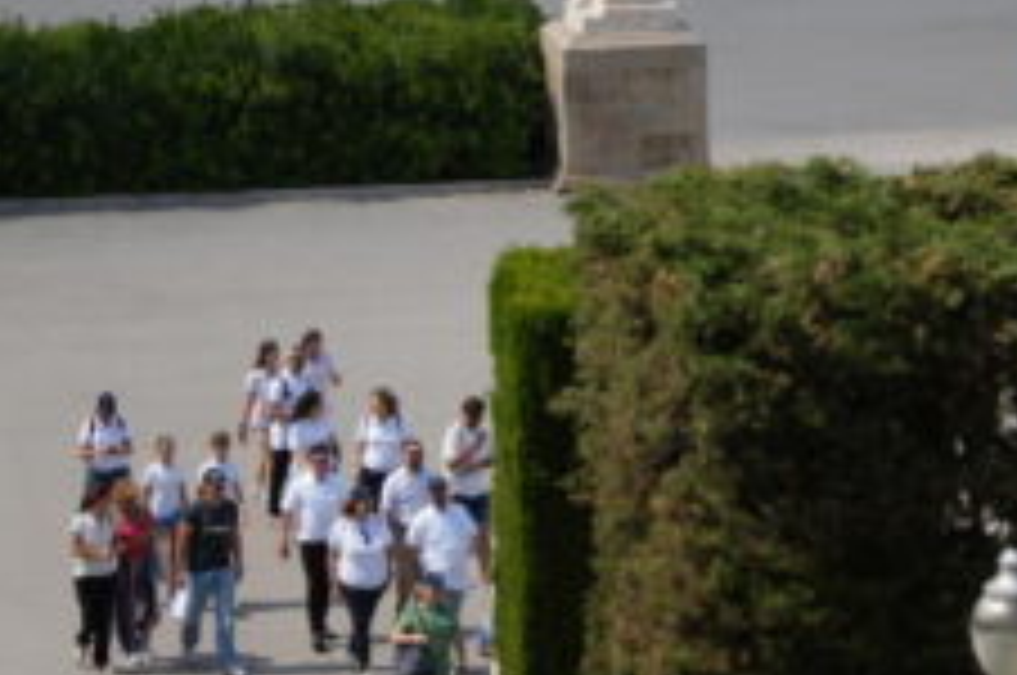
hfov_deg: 8.9
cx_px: 464
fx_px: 6516
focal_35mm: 231
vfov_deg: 5.9
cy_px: -274
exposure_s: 1/500
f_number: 4
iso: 50
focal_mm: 79
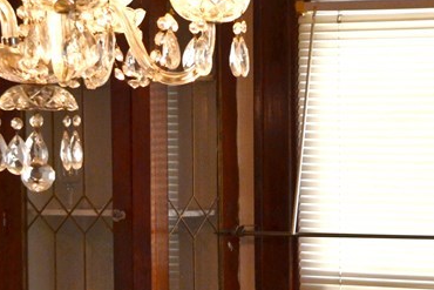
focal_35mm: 132
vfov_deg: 10.3
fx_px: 1592
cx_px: 601
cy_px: 319
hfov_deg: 14.7
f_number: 8
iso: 400
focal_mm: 30
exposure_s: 1/60
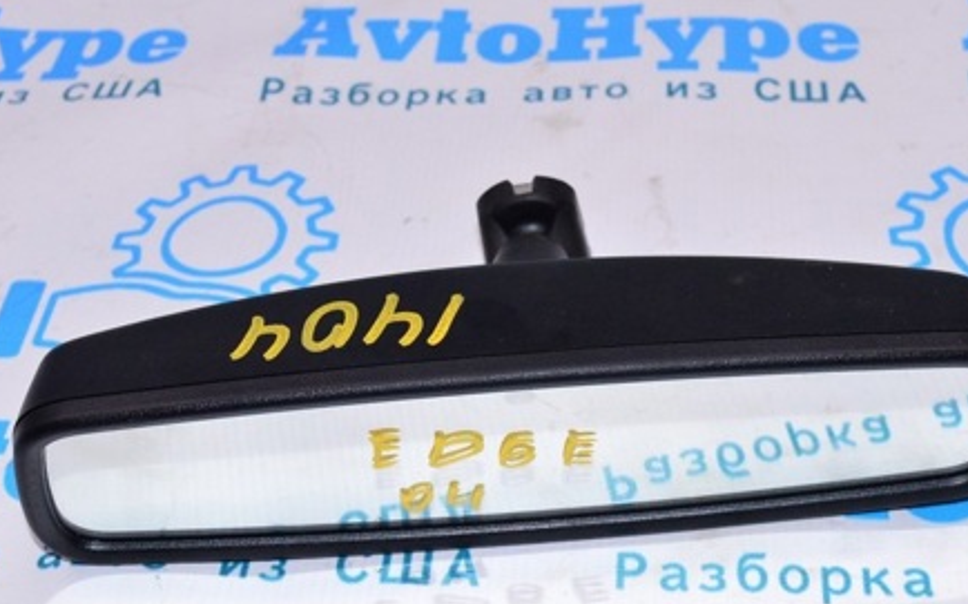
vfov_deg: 21.3
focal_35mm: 61
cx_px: 520
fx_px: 1602
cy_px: 349
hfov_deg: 33.6
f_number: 8
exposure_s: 1/200
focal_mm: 27
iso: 1600
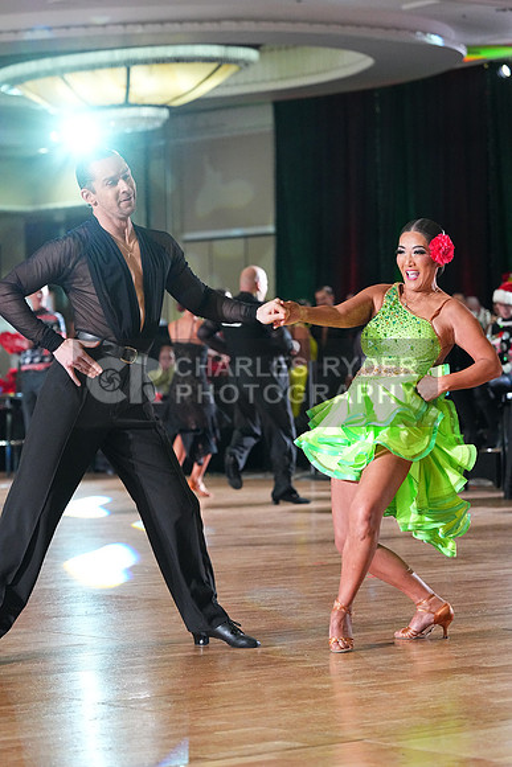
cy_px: 384
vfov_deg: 17.2
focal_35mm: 119
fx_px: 2537
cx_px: 256
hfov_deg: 11.5
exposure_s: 1/400
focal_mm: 119
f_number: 4.5
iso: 8000
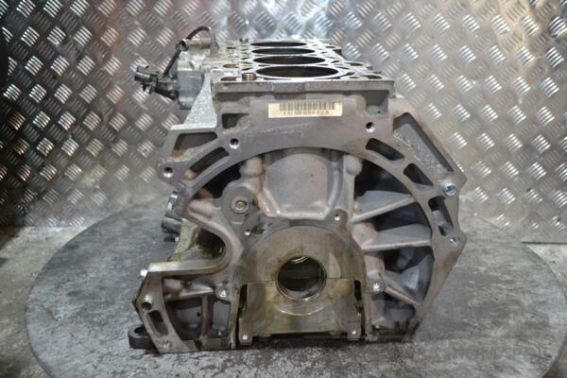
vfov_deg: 36.9
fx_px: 567
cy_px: 189
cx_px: 284
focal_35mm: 36
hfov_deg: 53.1
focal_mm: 24
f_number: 4
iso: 3200
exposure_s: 1/40
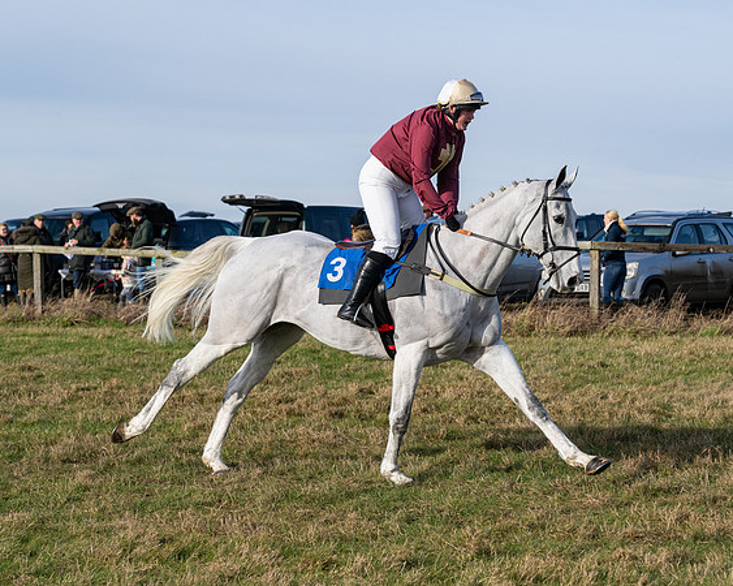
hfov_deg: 19.0
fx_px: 2192
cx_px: 343
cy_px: 323
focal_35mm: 101
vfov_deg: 15.2
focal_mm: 70
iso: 400
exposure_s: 1/3200
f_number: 5
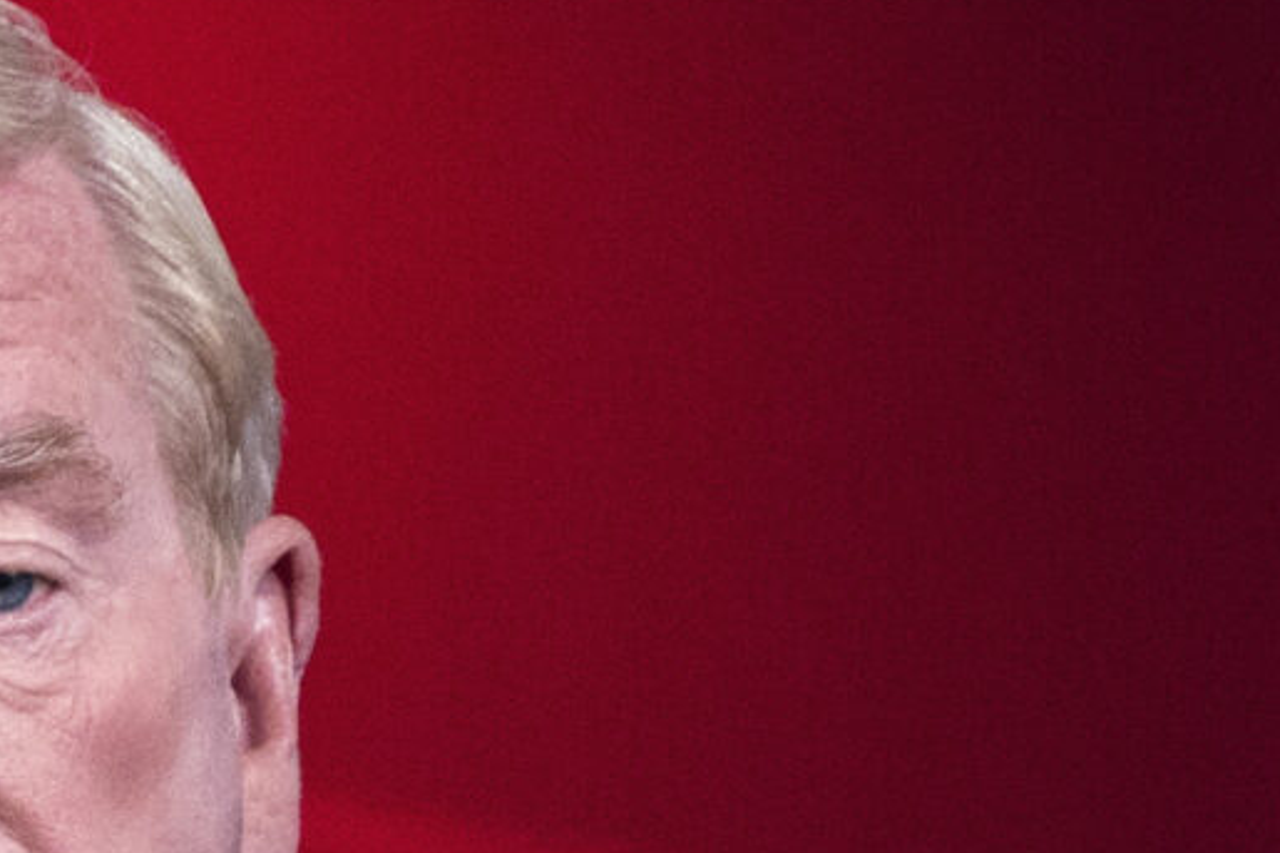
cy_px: 1508
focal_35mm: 1491
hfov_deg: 1.4
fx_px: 52993
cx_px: -167
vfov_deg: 0.9
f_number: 2.8
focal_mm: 200
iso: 1600
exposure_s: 1/400
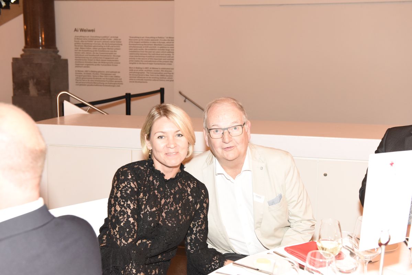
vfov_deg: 29.9
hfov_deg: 43.6
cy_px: 138
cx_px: 206
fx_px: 515
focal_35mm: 45
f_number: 4.5
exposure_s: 1/80
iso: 3200
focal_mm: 45
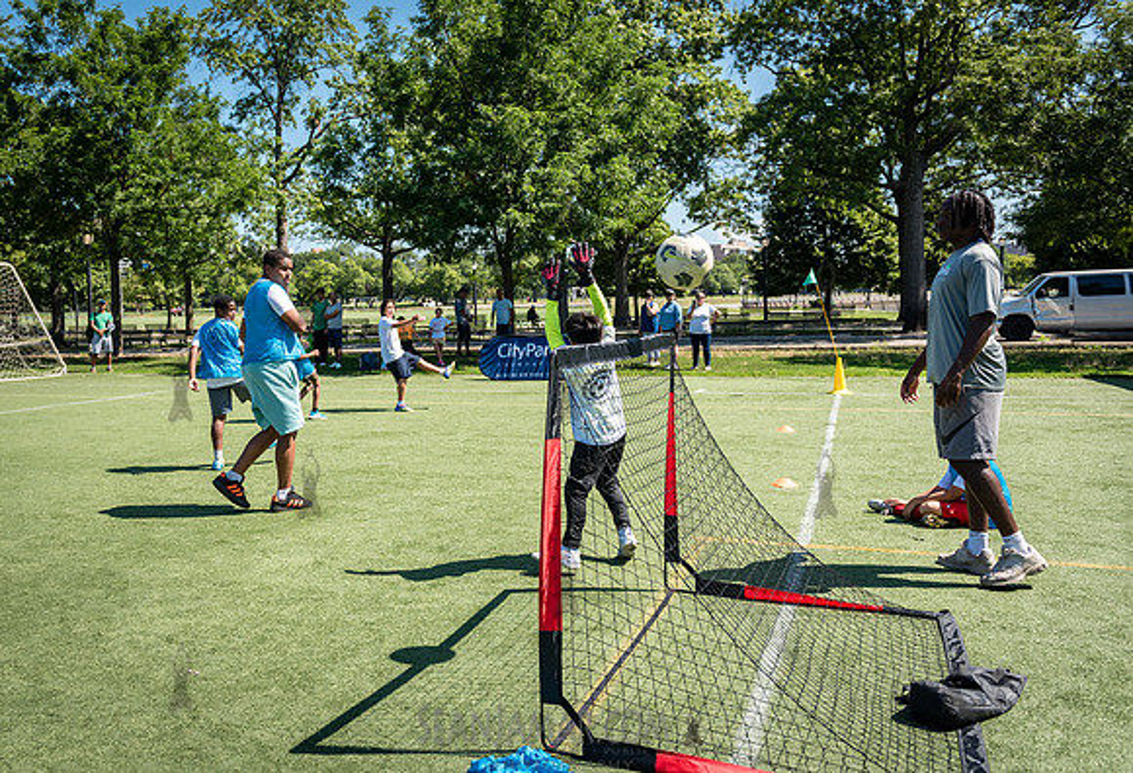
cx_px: 458
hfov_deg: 58.0
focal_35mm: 32
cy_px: 323
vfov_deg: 41.7
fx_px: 1012
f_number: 4
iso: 200
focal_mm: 27
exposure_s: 1/1250
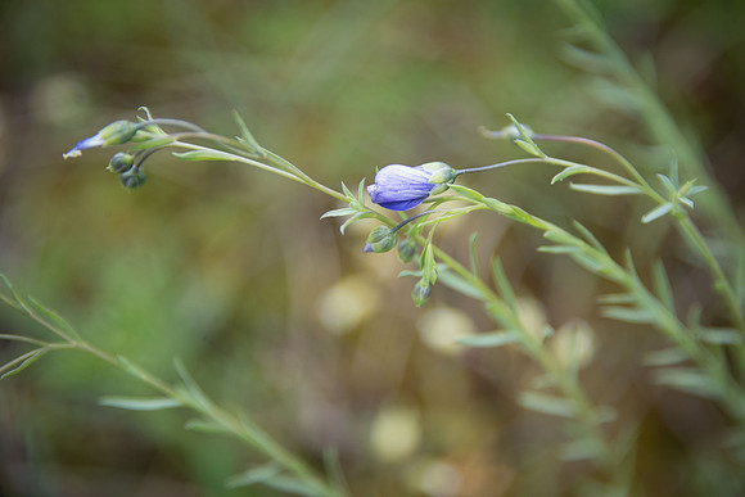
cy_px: 237
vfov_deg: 4.4
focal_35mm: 314
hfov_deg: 6.6
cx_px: 390
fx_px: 6501
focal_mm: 300
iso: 640
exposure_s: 1/640
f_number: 5.6
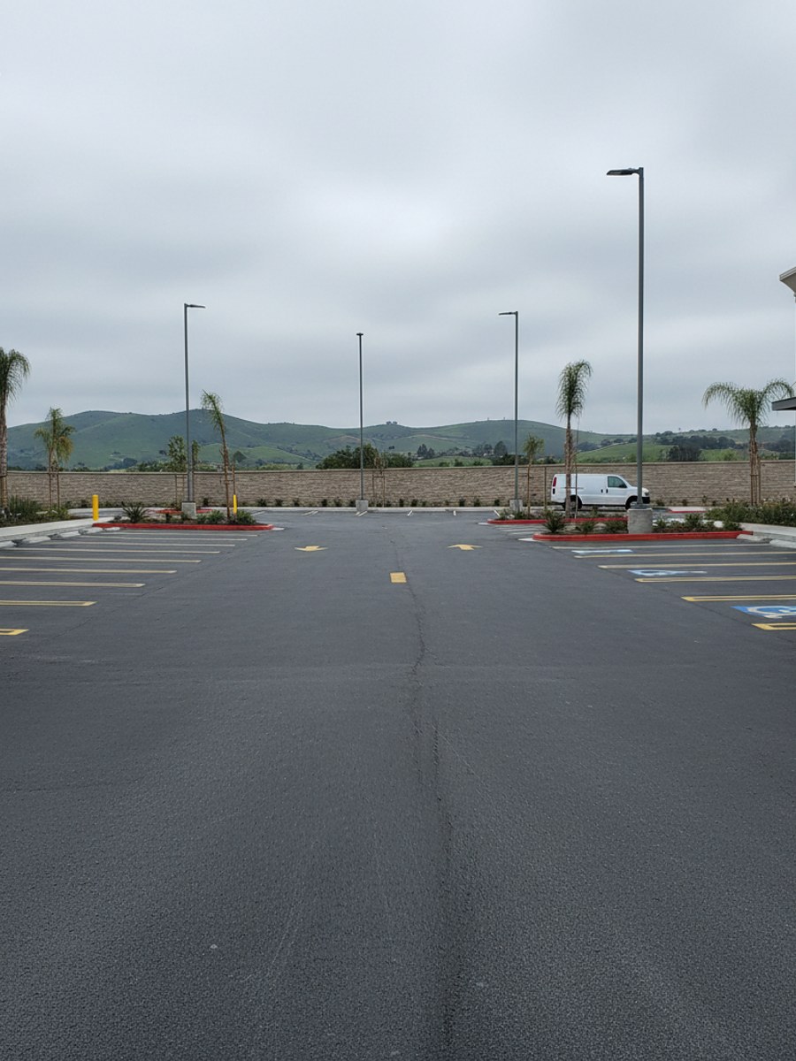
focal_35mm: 23
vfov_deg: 73.9
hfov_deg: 58.9
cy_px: 530
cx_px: 398
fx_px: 705
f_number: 1.8
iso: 1145
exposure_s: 1/1768
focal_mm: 6.4
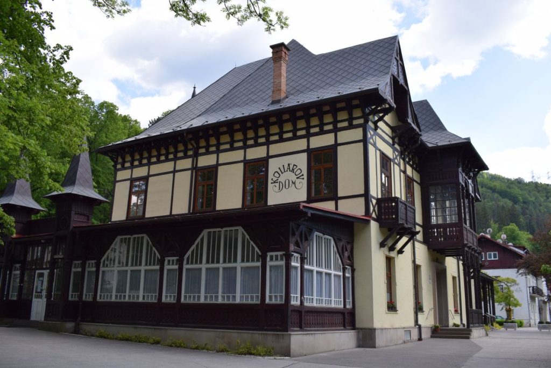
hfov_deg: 57.2
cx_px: 276
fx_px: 505
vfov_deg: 40.0
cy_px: 184
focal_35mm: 33
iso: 100
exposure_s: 1/160
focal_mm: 22
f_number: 6.3
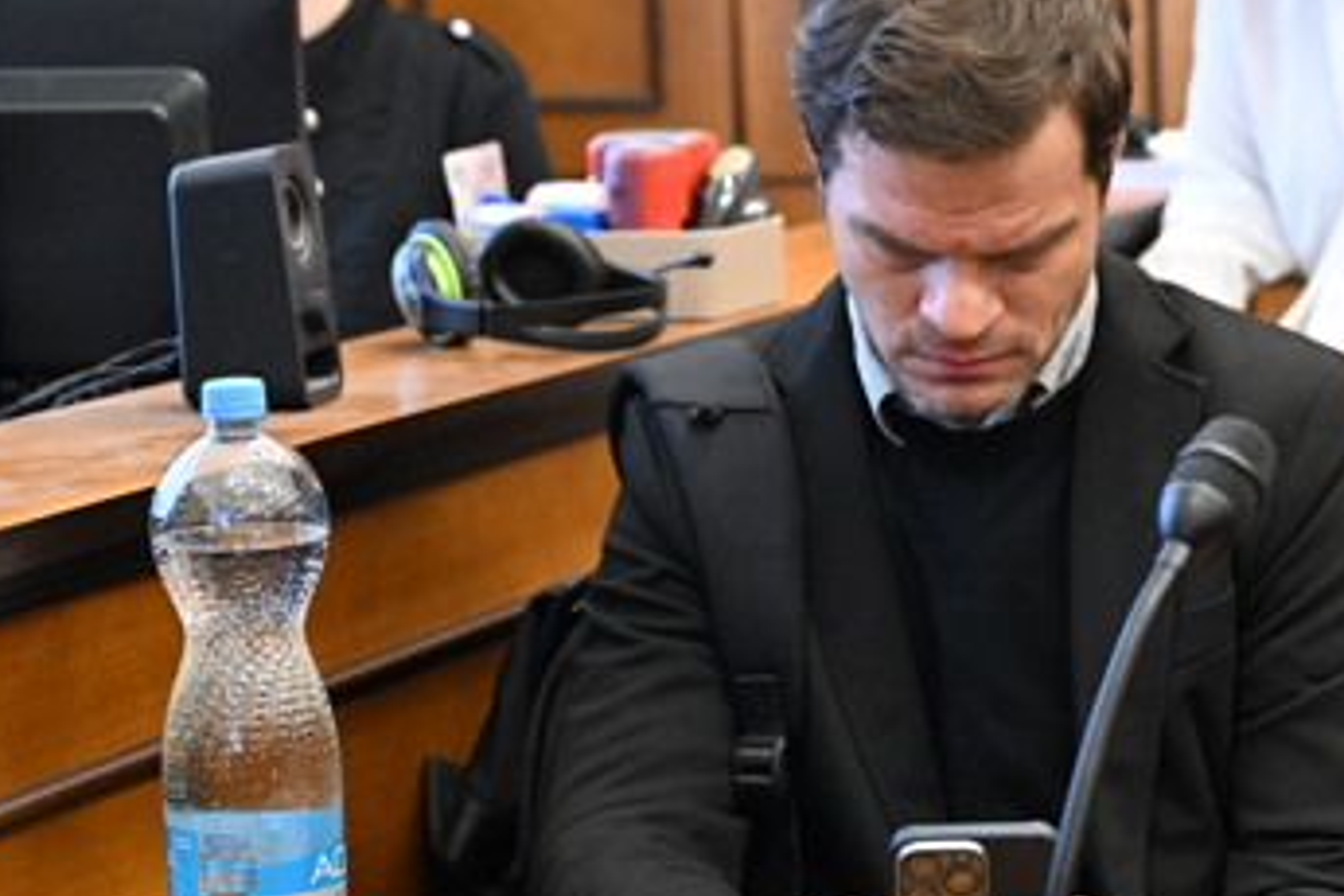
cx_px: 982
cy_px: 573
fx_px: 3957
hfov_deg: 19.2
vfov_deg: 12.9
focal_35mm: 106
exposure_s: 1/320
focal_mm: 53
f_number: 3.5
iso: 6400
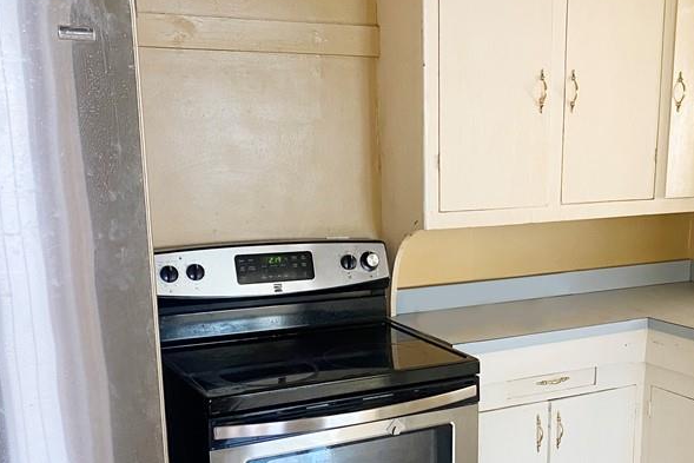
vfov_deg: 28.1
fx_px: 906
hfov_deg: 41.3
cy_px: 362
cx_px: 467
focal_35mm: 47
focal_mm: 4.25
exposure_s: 1/60
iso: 250
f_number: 1.8
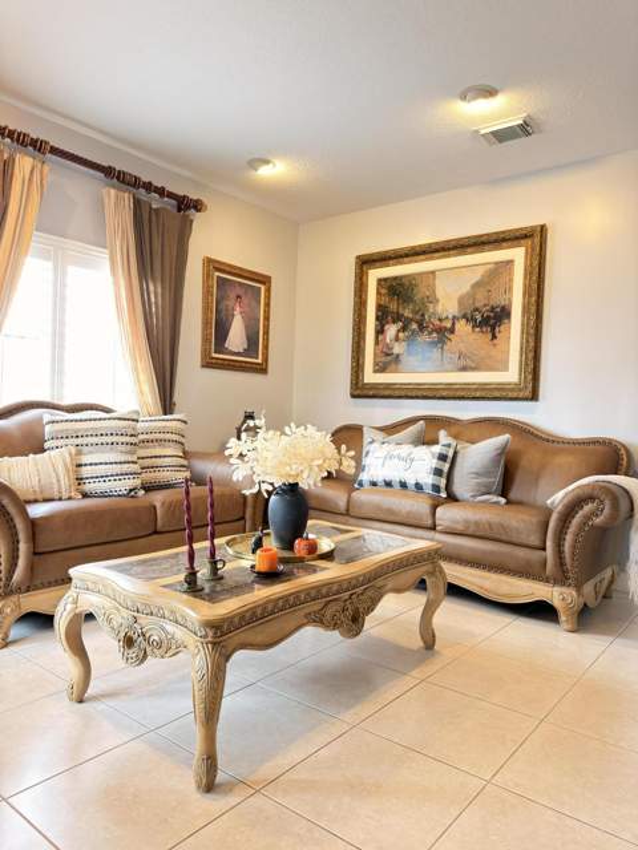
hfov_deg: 56.8
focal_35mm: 24
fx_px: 590
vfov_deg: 71.6
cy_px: 425
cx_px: 319
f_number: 1.78
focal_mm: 6.76
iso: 500
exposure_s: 1/40
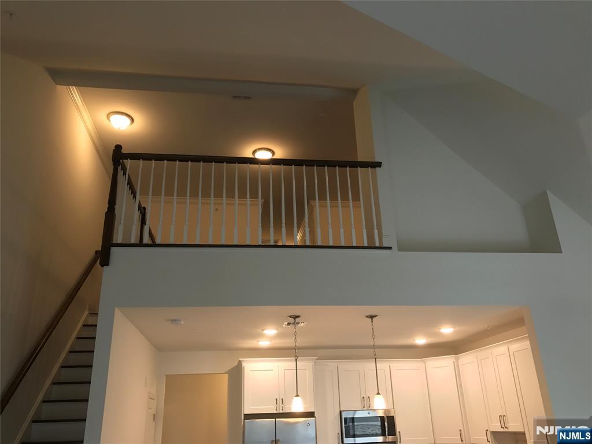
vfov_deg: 49.7
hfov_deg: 63.4
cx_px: 296
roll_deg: +2.9
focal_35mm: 28
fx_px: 479
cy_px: 222
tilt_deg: +21.8
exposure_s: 1/30
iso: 40
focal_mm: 3.99
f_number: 1.8
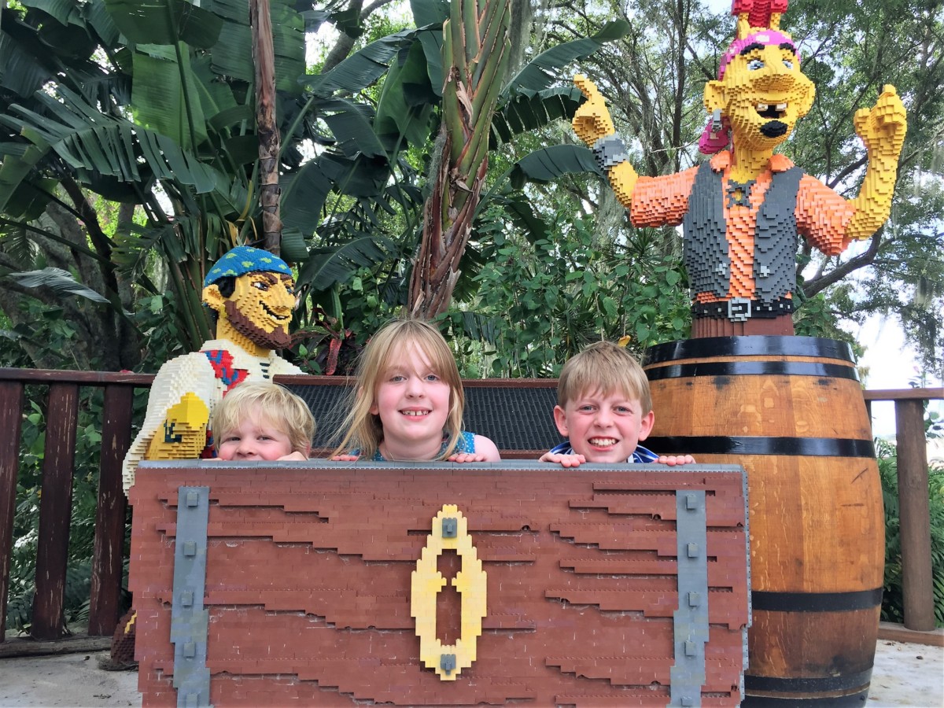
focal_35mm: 29
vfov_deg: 48.2
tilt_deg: +7.3
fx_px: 791
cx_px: 472
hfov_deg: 61.7
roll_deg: -2.7
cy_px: 354
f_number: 2.2
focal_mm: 4.15
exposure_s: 1/168
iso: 32
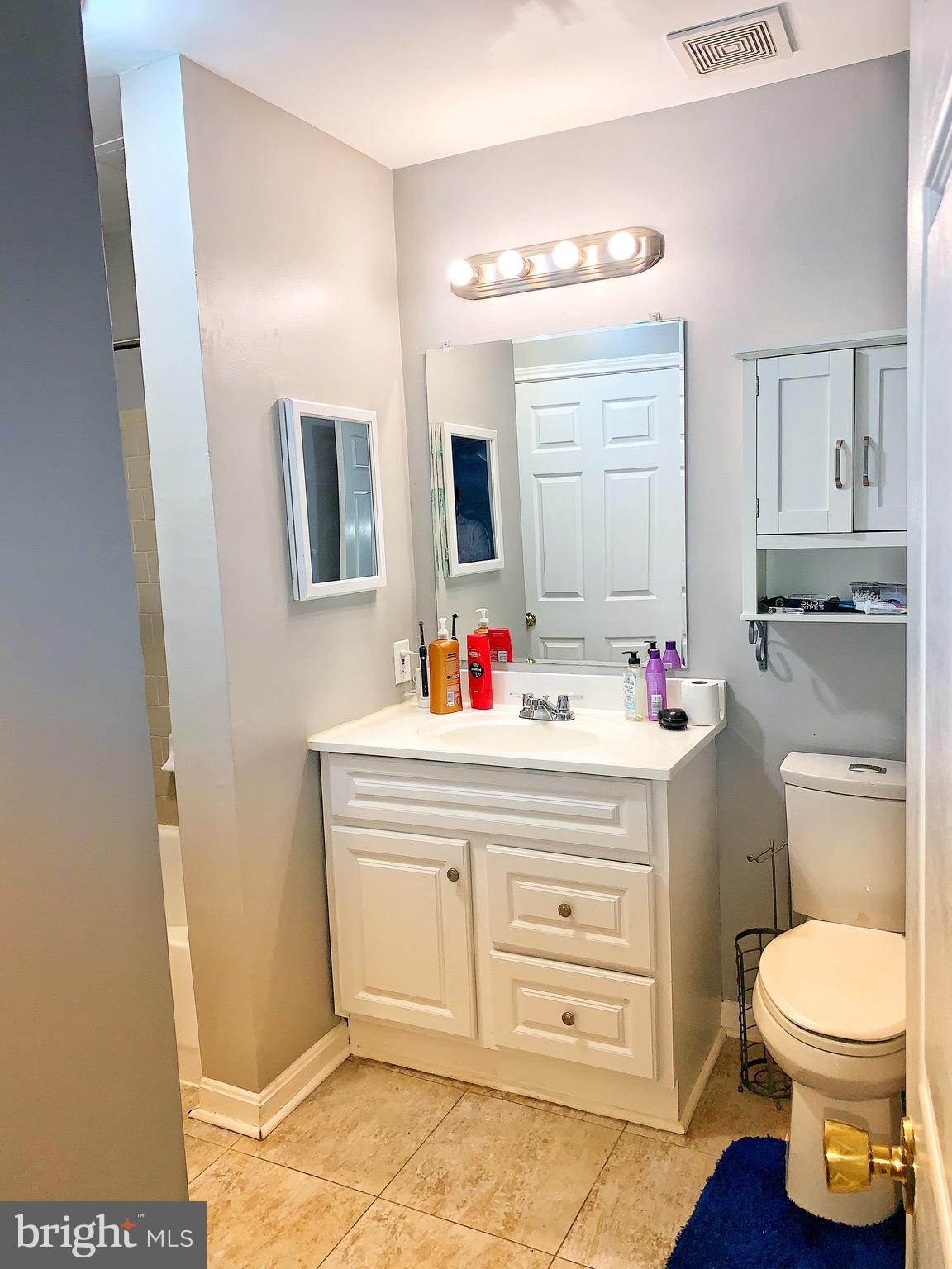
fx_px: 953
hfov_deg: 53.1
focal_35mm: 26
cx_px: 476
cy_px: 634
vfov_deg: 67.3
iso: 25
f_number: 1.8
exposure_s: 1/66
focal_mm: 4.25
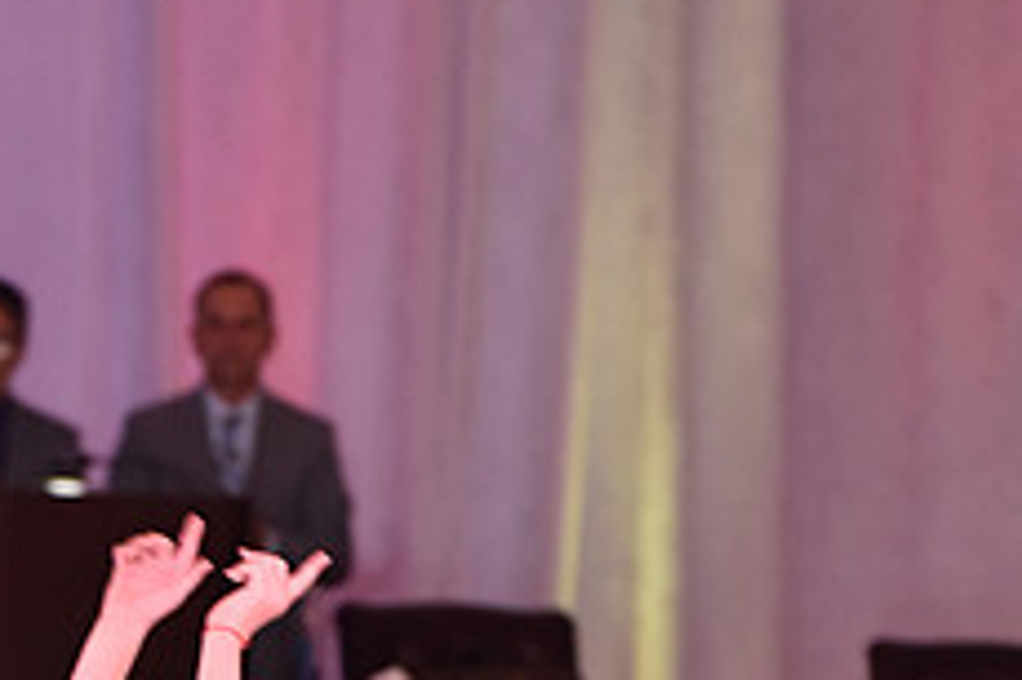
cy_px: 1080
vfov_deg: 2.7
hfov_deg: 4.1
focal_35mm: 504
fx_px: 14297
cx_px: 318
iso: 2000
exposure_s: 1/250
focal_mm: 200
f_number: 4.5
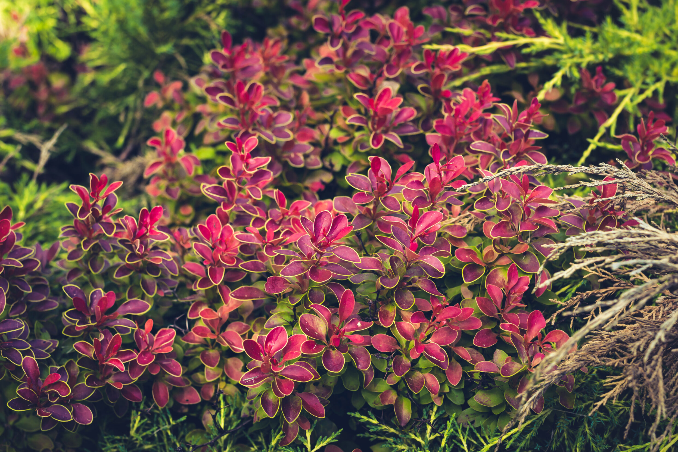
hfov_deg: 26.3
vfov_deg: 17.7
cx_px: 331
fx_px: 1450
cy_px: 223
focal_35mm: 77
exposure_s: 1/200
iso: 100
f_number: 4.5
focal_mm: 50
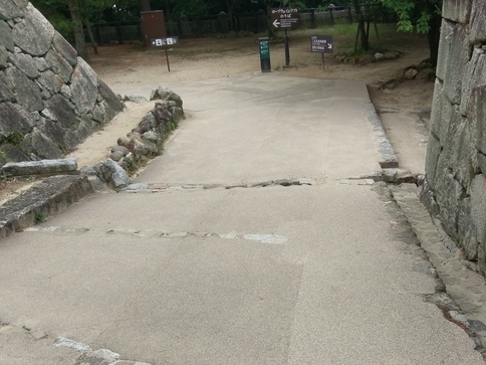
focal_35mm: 43
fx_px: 604
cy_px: 275
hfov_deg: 43.5
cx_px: 306
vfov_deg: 32.9
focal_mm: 4.58
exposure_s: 1/1247
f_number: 1.8
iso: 100
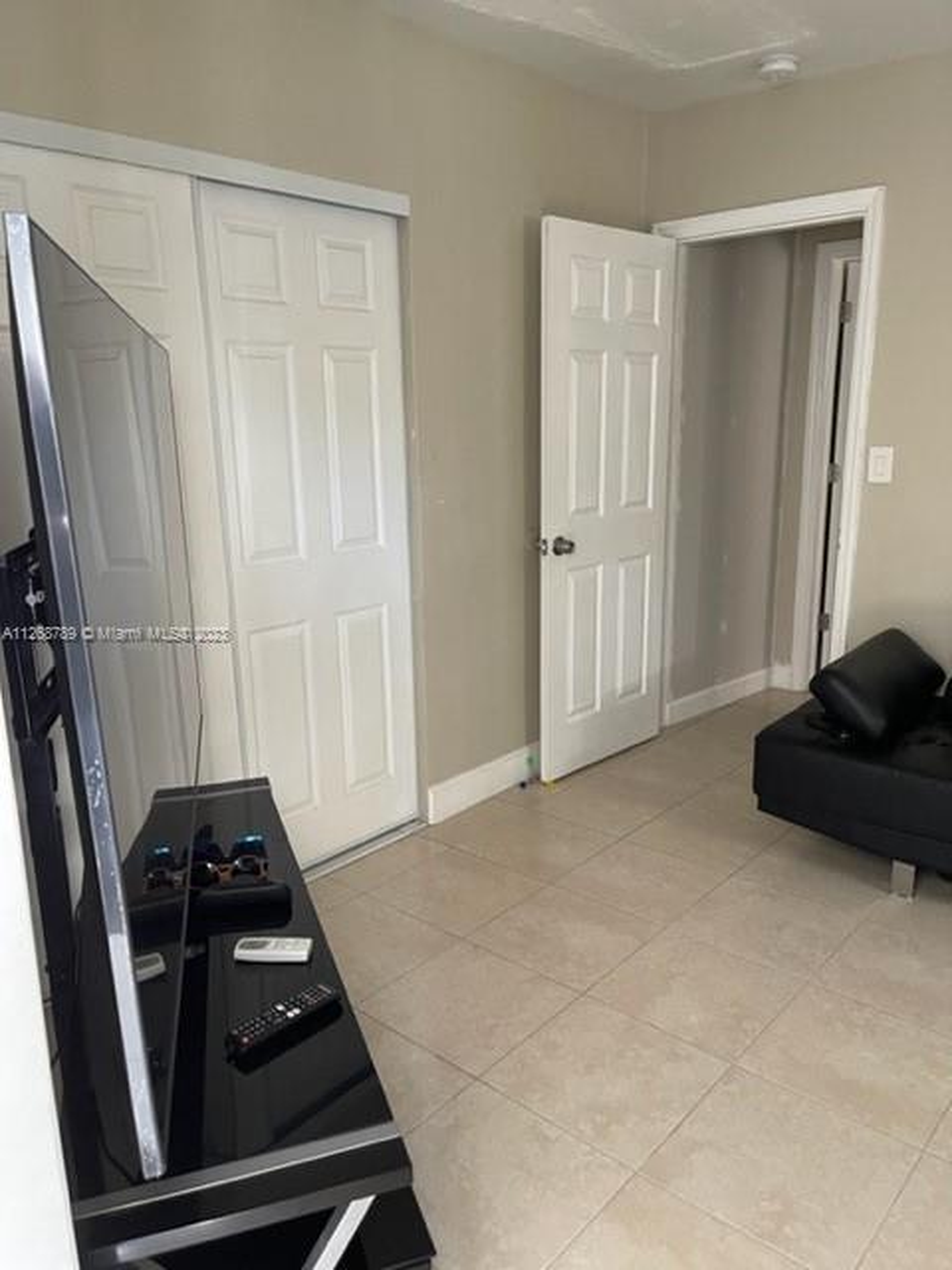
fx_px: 953
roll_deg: +1.3
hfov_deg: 53.1
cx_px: 476
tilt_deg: -13.2
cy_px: 635
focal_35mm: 26
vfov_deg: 67.3
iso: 250
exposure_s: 1/60
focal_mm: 5.1
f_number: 1.6
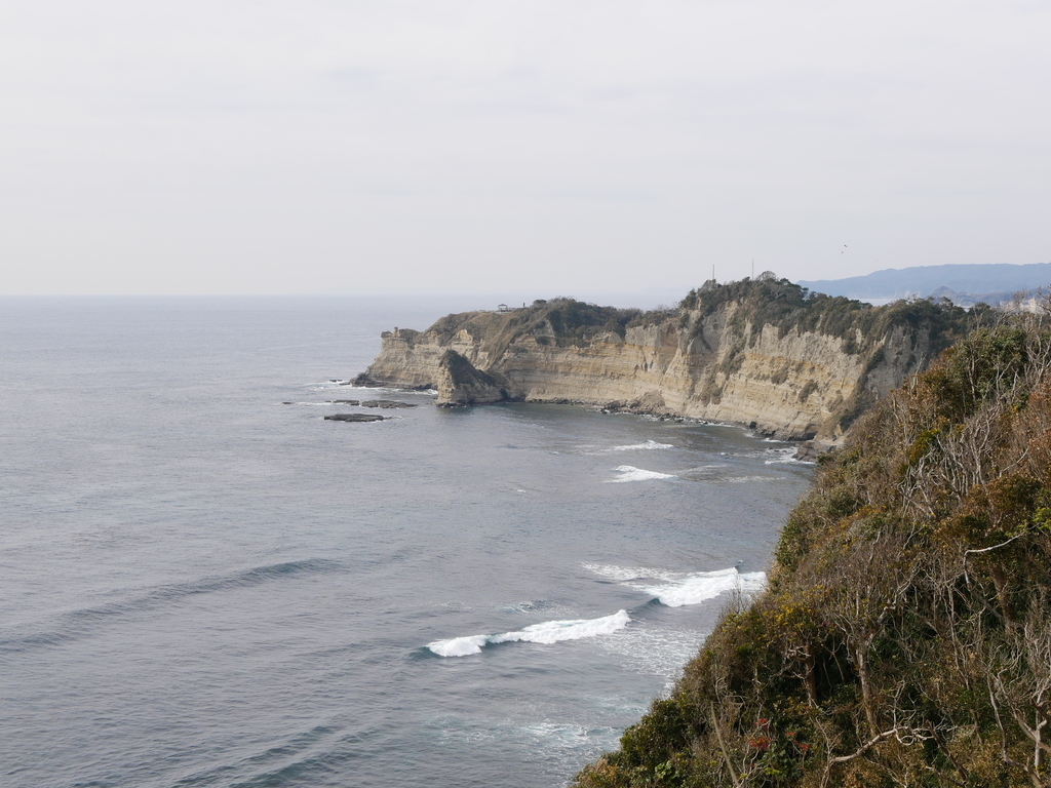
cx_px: 526
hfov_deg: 38.2
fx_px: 1518
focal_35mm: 50
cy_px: 394
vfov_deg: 29.1
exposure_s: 1/400
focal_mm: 25
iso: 200
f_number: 7.1
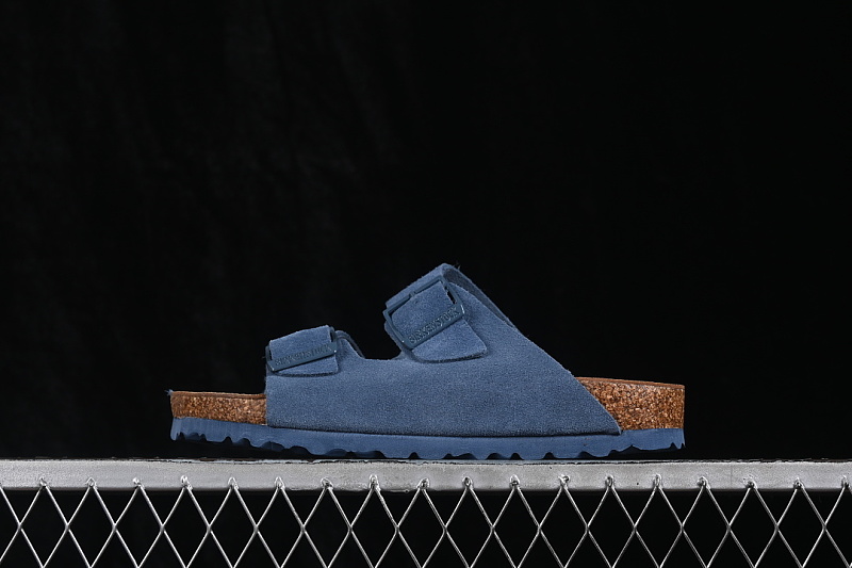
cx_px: 426
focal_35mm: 75
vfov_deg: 18.2
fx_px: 1775
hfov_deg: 27.0
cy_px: 284
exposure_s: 1/80
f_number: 8
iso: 160
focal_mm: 50
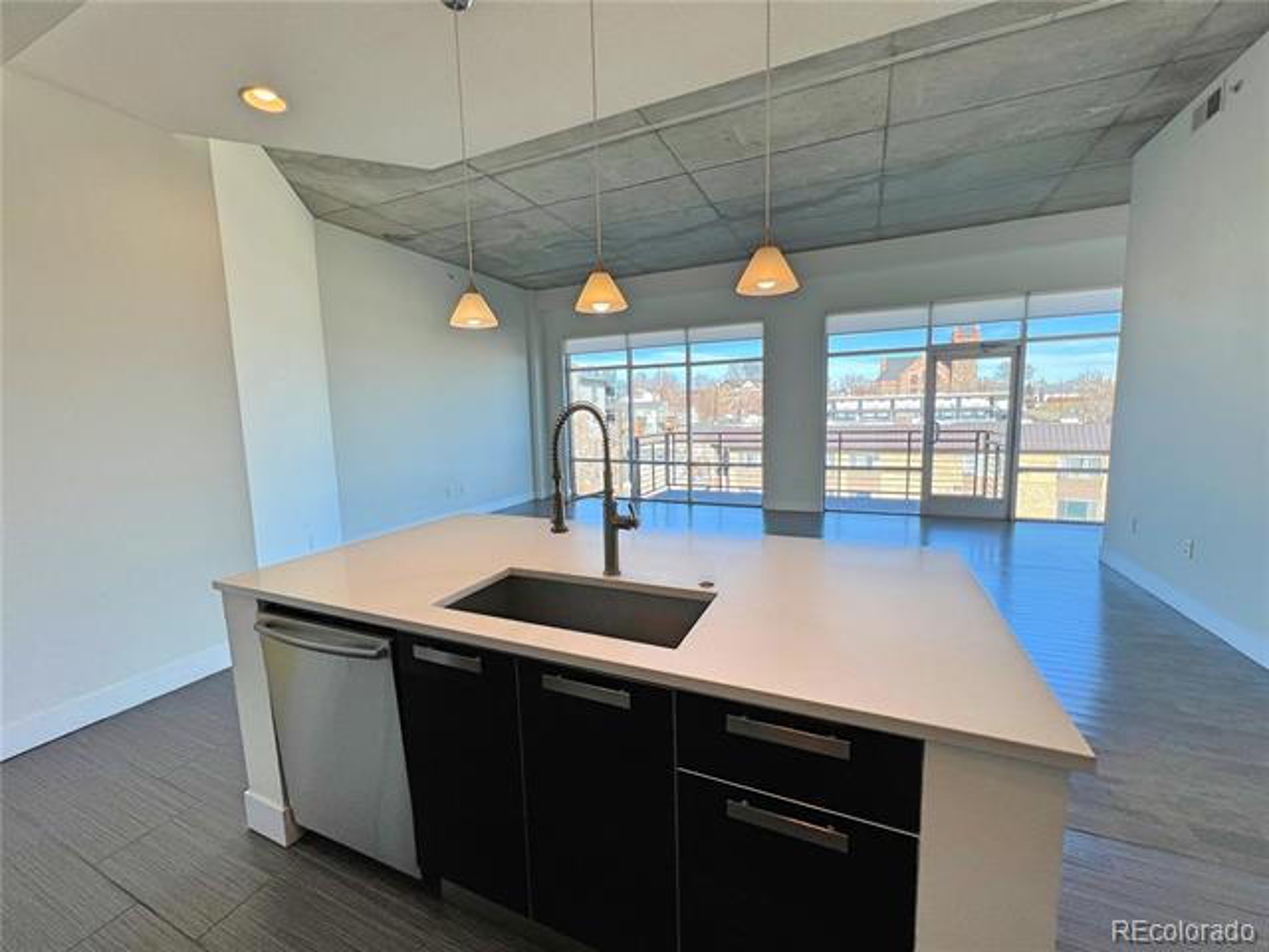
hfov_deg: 106.2
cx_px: 634
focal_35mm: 13
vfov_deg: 89.9
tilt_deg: -7.3
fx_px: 477
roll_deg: +1.8
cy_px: 476
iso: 32
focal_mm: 1.57
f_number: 1.8
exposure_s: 1/288
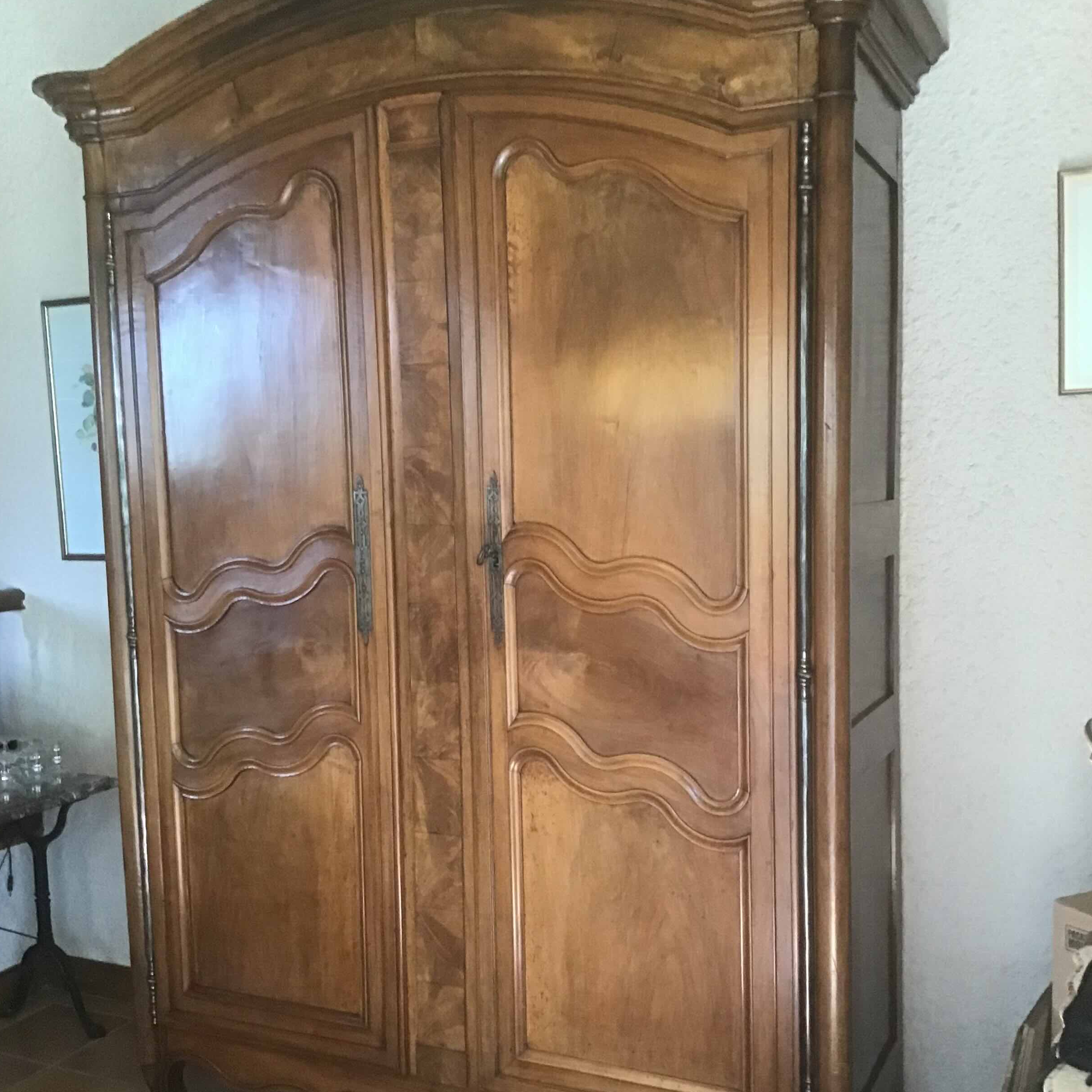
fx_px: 1321
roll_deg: +2.8
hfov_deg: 44.9
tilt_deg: -7.0
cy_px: 603
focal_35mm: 37
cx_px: 548
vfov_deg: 44.9
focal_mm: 3.3
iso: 160
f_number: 2.4
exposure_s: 1/33
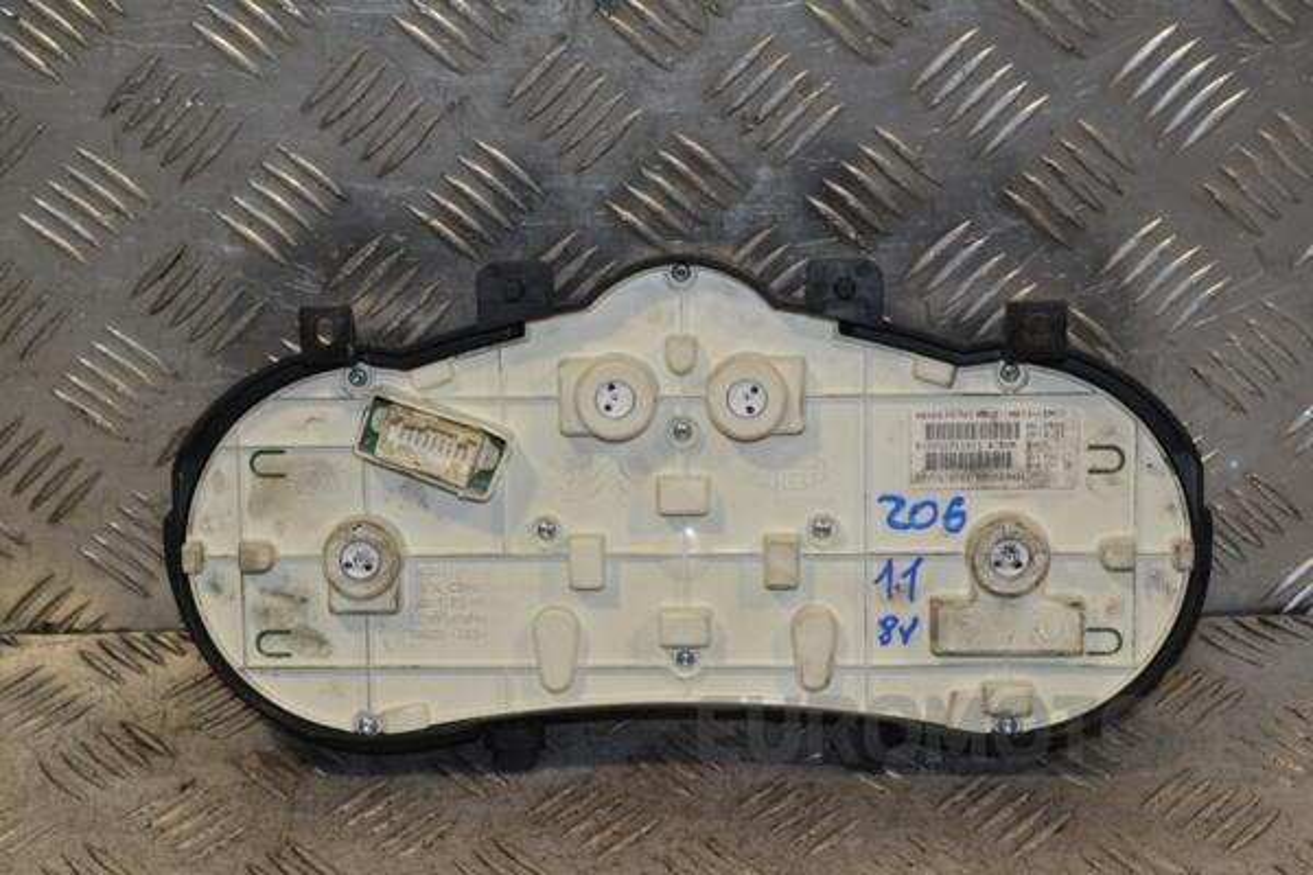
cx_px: 656
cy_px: 438
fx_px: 2626
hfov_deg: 28.1
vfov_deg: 18.9
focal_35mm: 72
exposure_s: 1/200
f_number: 20
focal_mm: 48
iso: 3200
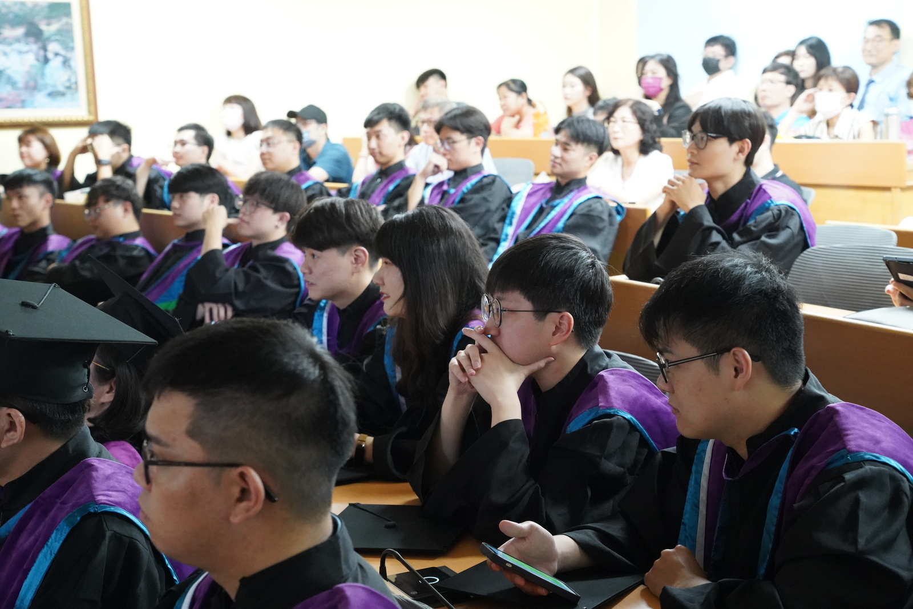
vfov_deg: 21.9
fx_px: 1572
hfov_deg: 32.4
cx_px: 456
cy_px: 304
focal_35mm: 62
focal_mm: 62
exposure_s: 1/80
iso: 10000
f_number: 5.6
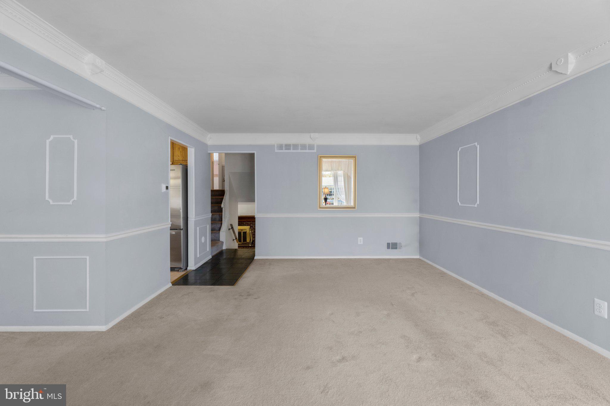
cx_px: 305
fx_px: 254
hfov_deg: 100.4
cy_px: 203
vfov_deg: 77.3
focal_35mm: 15
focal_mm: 10
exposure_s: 1/6
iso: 100
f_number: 8
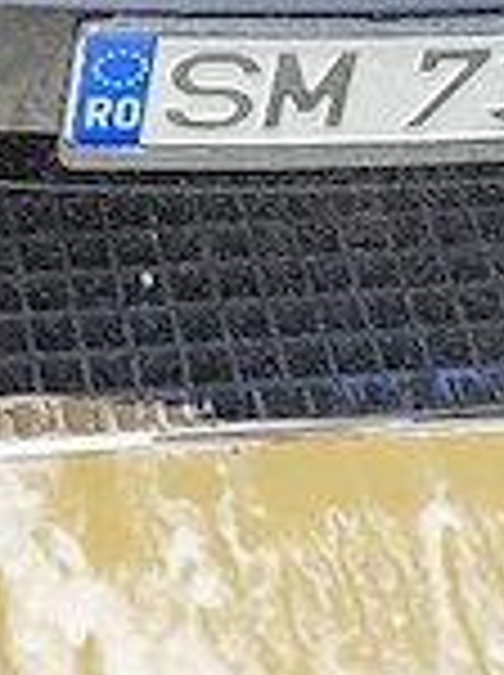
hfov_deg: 11.9
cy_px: -657
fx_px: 2395
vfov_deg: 13.7
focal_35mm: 123
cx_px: 72
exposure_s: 1/500
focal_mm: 5.59
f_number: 1.88
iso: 50
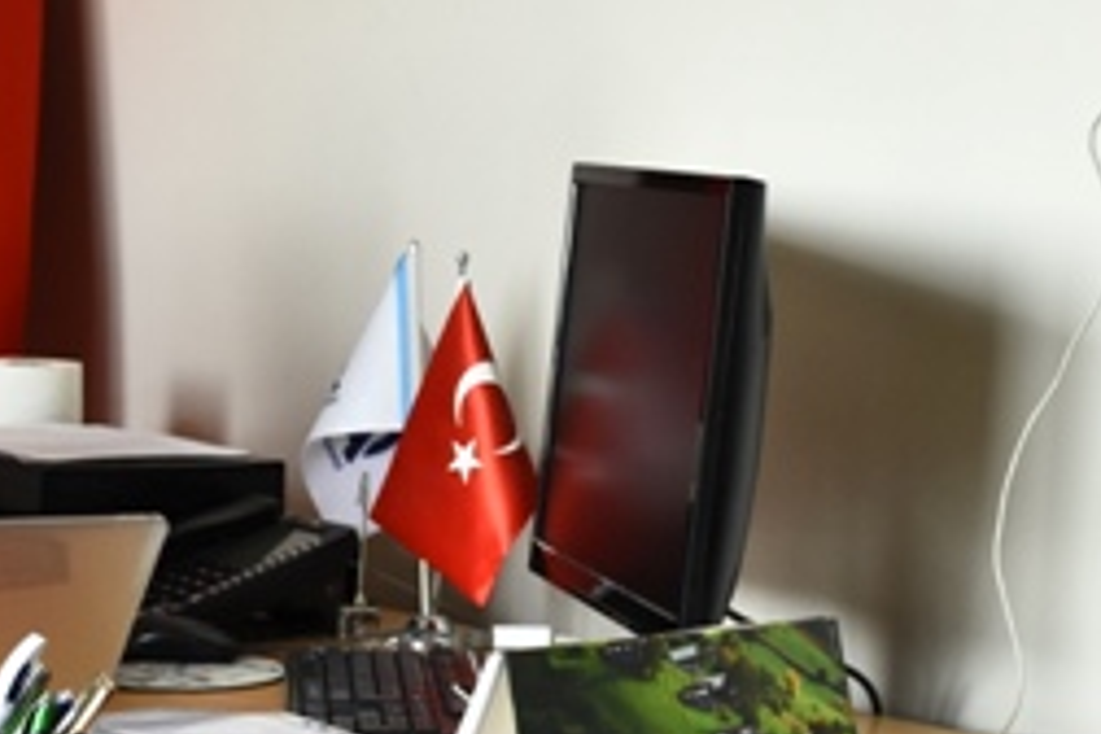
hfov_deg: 15.4
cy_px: 575
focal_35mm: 133
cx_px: 476
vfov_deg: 10.3
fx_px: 4075
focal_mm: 35
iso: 800
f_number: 5.6
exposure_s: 1/125
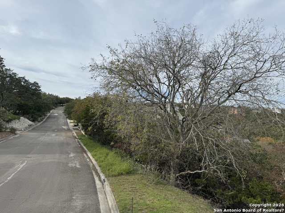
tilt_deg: +3.8
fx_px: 198
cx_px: 142
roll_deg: -1.4
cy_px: 106
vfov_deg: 56.8
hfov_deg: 71.6
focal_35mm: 24
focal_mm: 6.86
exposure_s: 1/4049
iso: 80
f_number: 1.78
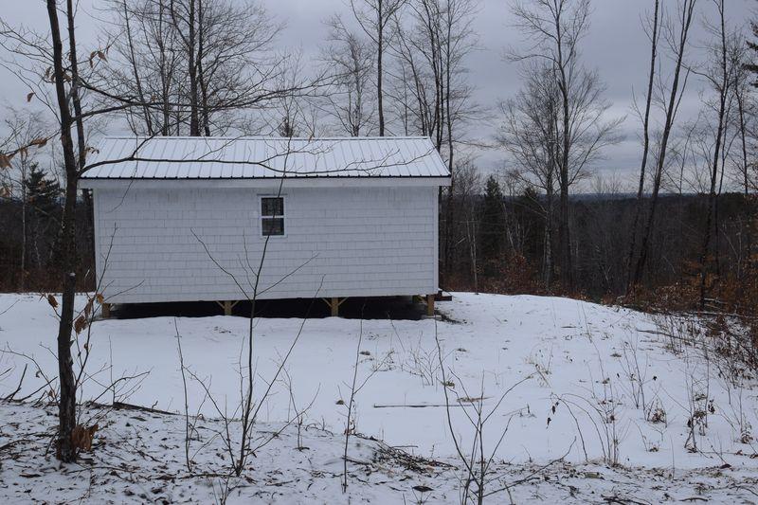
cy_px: 252
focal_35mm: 36
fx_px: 758
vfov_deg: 36.9
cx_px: 379
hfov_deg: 53.1
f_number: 9
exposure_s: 1/320
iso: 200
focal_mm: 24
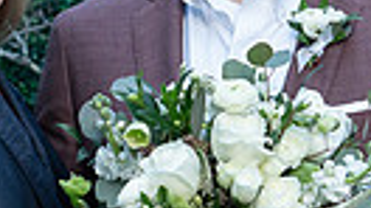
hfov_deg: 6.6
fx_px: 3214
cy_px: 193
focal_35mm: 327
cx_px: 261
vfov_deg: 3.7
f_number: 4
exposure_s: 1/100
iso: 2000
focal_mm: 70
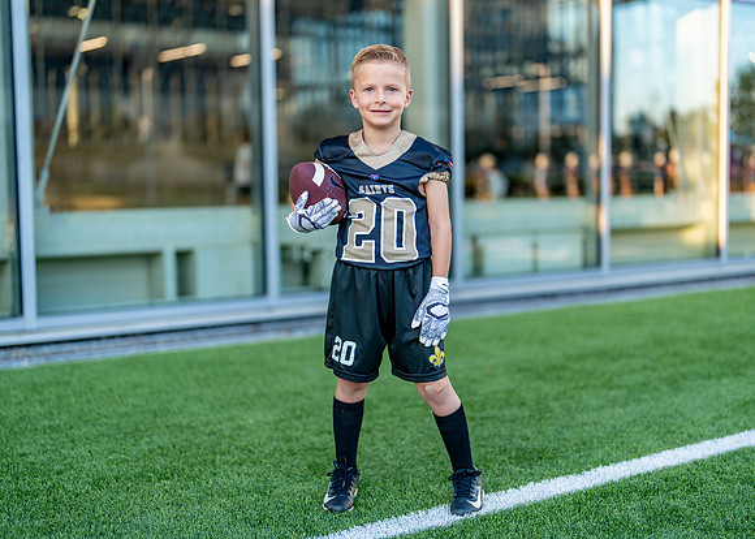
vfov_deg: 26.5
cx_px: 394
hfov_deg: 36.5
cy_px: 271
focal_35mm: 53
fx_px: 1144
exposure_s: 1/1000
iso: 200
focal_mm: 50
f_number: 1.2
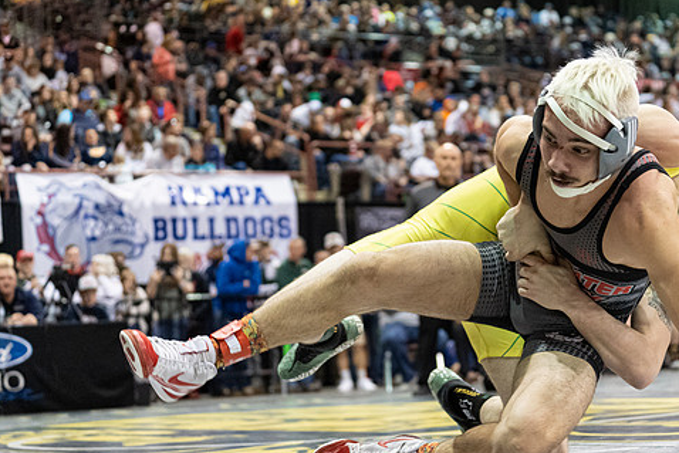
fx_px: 1604
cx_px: 409
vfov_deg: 16.1
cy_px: 266
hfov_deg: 23.9
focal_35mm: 85
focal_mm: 70
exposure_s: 1/500
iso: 10000
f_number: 4
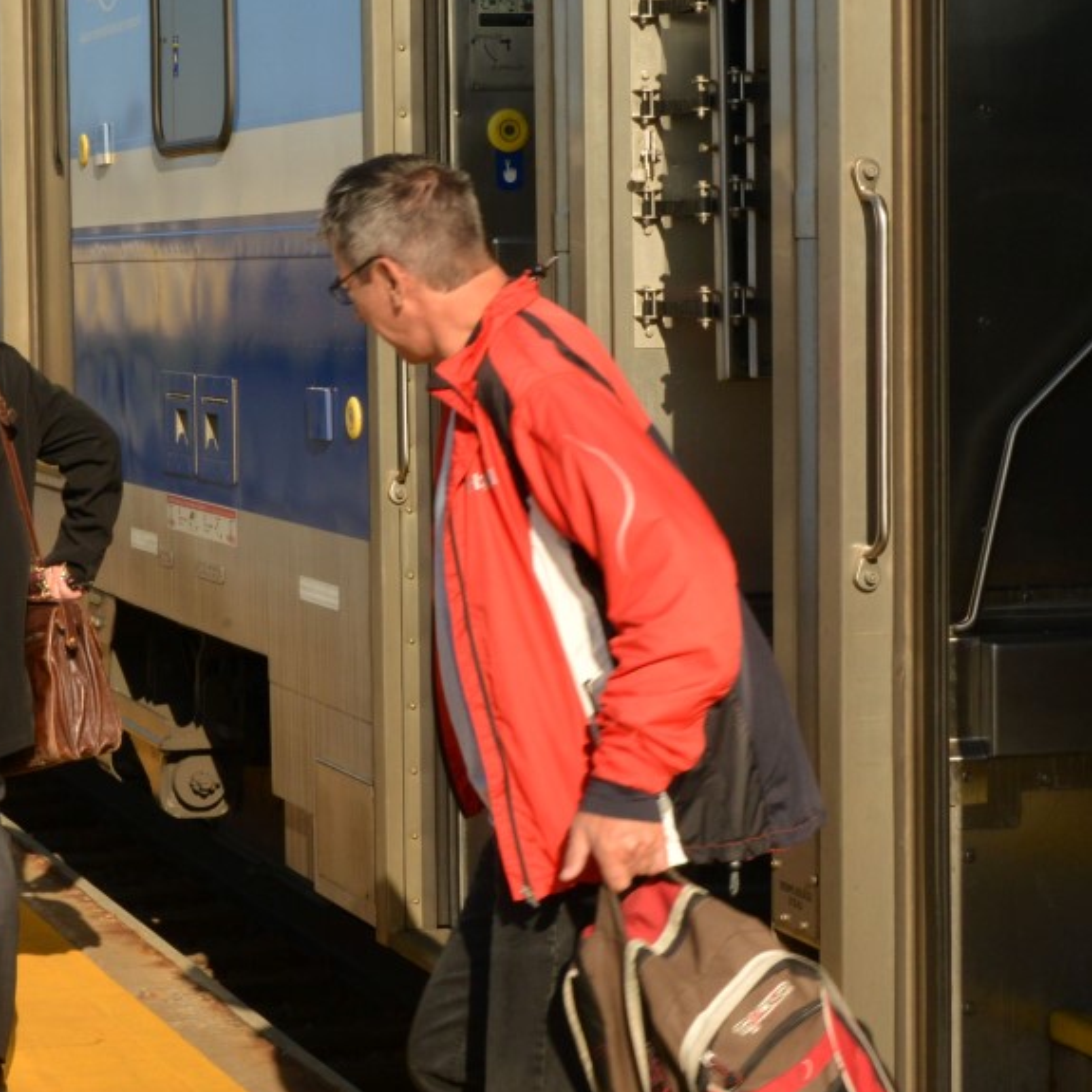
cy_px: 461
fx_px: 3248
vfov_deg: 19.1
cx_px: 141
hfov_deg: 18.8
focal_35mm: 91
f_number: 20
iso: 640
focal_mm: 38
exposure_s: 1/320
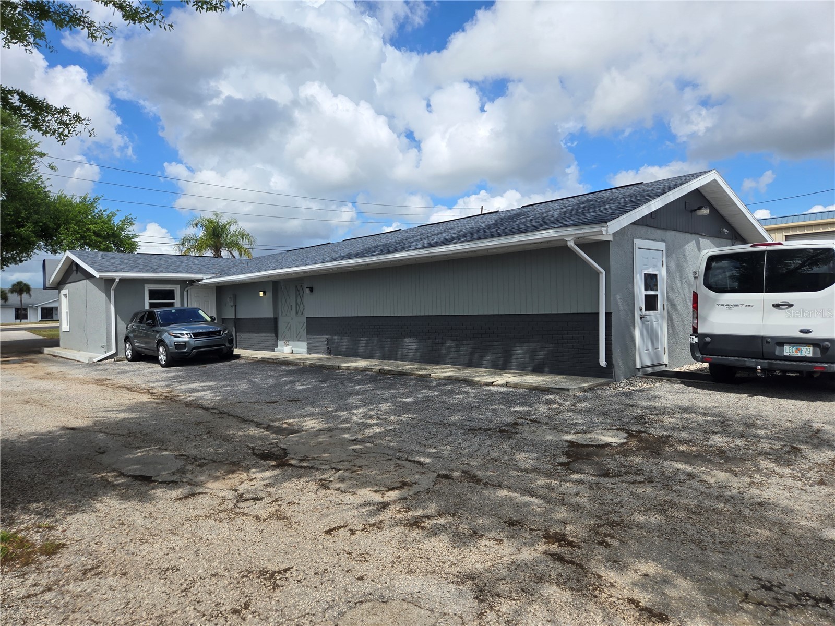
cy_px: 313
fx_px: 555
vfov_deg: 58.9
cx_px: 418
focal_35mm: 23
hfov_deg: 73.9
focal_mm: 5.4
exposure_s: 1/2346
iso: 25
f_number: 1.8
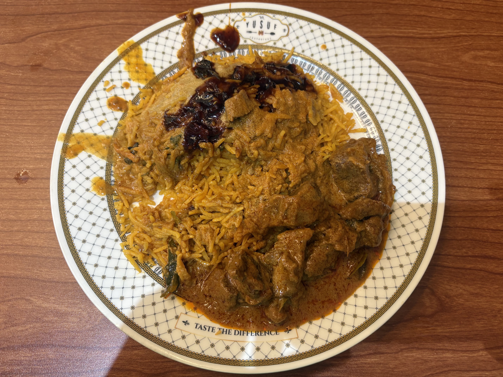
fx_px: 378
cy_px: 188
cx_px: 252
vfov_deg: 53.1
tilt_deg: -71.7
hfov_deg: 67.3
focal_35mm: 26
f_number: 1.6
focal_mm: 5.96
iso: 125
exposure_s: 1/50
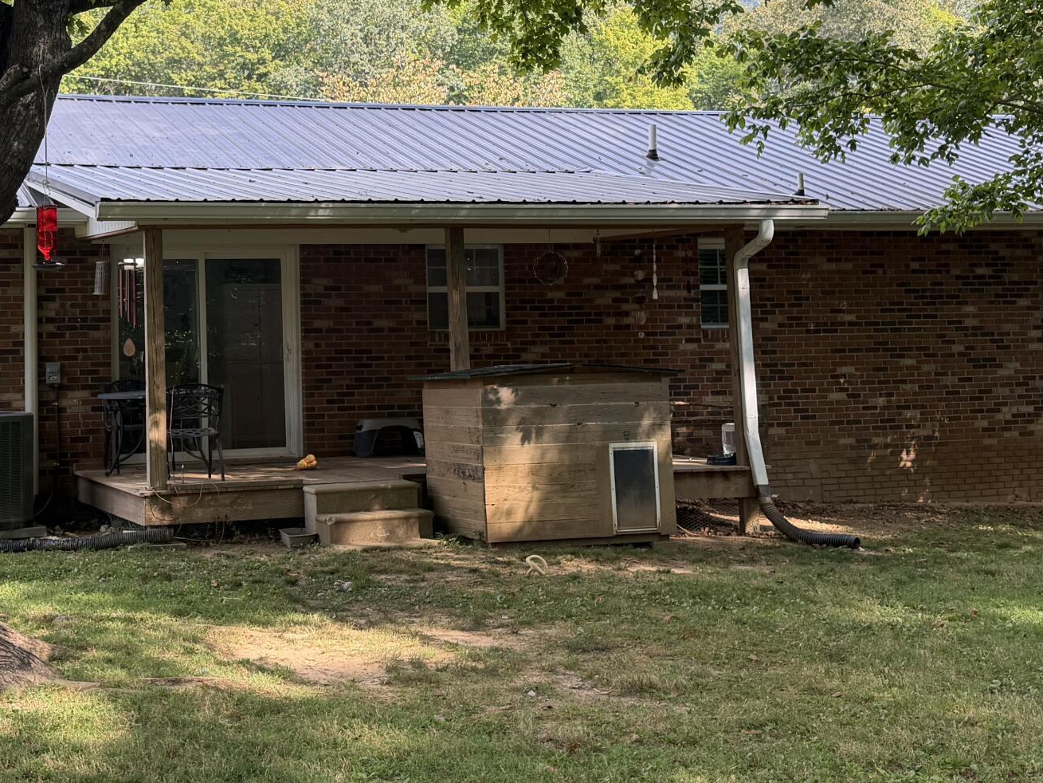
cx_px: 261
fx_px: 1657
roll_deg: +1.5
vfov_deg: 26.3
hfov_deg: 34.2
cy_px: 218
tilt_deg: +6.1
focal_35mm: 55
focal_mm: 6.76
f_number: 1.78
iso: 100
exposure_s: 1/575
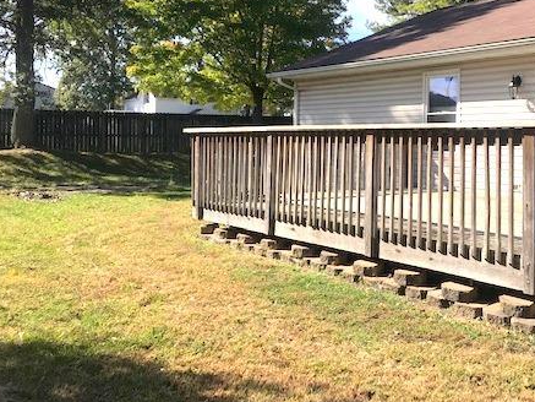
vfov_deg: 34.8
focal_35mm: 41
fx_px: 634
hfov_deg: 44.6
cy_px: 130
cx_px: 386
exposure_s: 1/1451
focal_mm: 3.99
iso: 20
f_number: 1.8
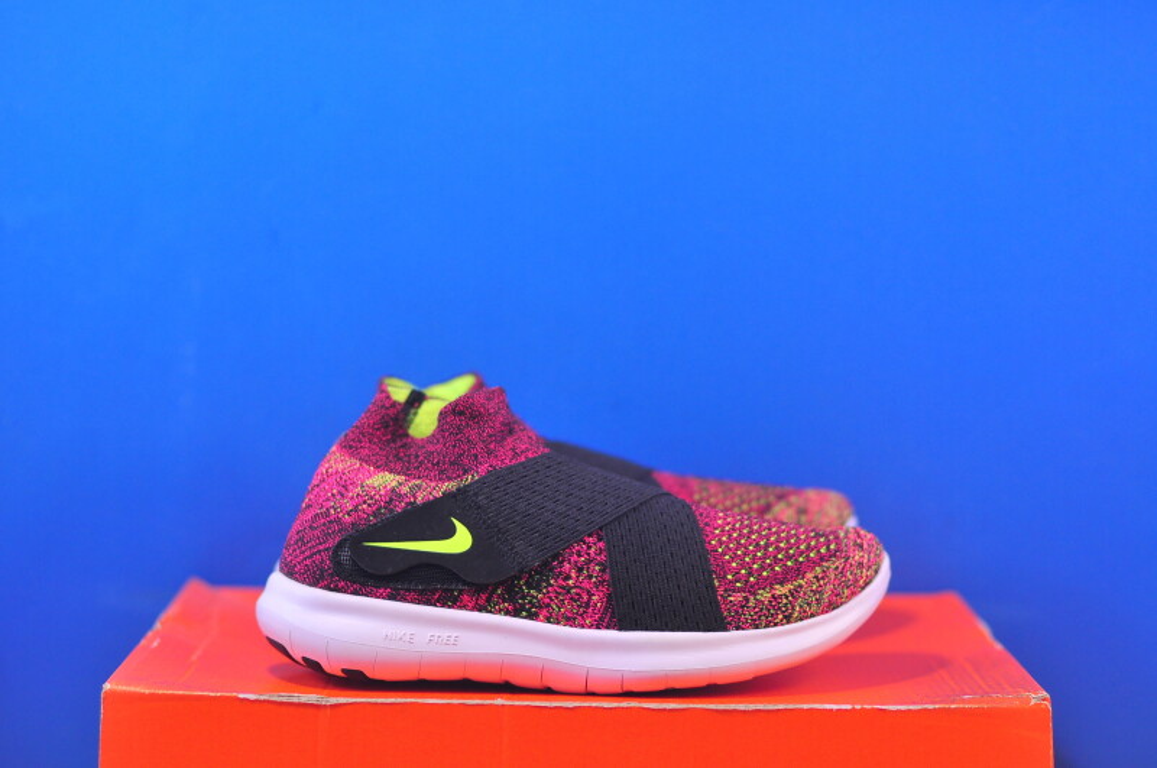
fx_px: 2407
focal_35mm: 75
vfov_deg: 18.1
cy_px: 384
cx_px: 578
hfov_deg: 27.0
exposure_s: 1/320
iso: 250
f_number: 2.2
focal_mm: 50
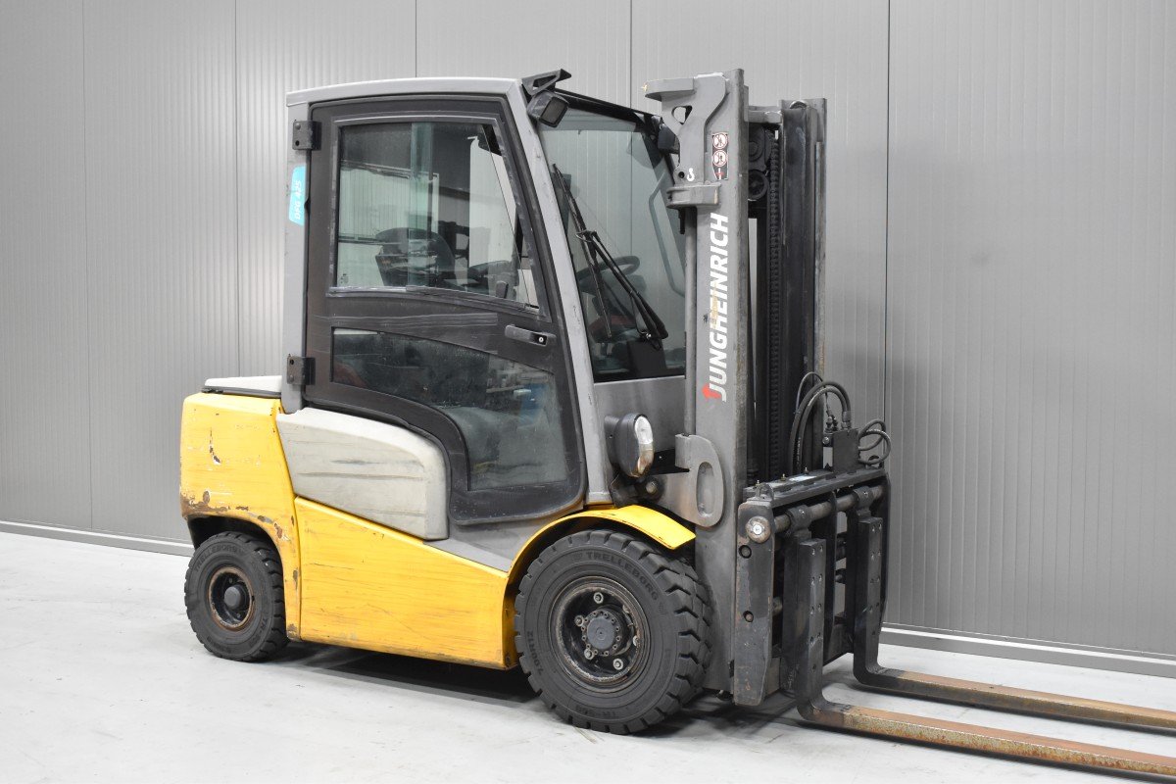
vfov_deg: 31.9
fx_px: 1372
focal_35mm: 42
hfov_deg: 46.4
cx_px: 588
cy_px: 392
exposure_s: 1/30
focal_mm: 28
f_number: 5.6
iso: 2000
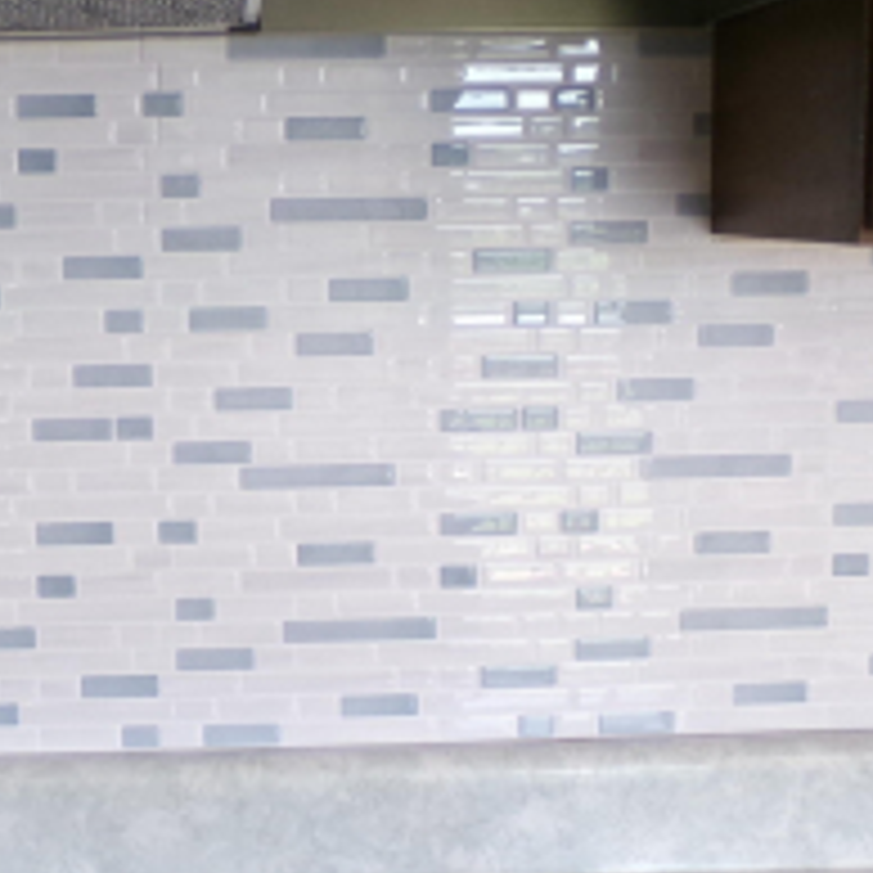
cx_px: 124
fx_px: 2083
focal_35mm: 73
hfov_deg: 23.2
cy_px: 477
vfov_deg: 23.7
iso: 127
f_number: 3.7
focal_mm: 4.3
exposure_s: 1/34
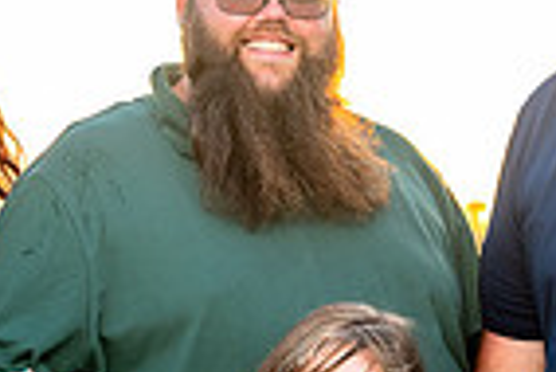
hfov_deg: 10.2
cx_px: 579
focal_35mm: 199
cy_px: 147
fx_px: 3077
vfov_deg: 6.9
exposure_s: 1/250
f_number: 2.8
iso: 250
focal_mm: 46
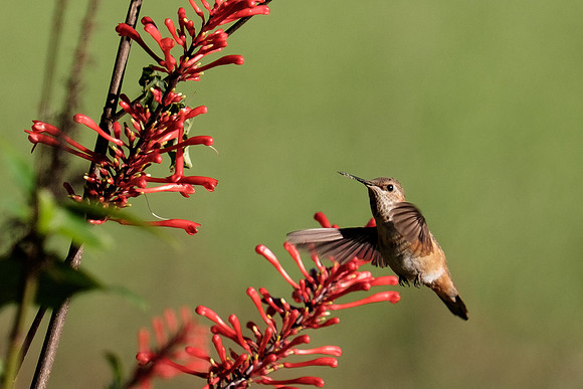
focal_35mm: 757
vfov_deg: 1.8
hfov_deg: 2.7
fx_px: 12256
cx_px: 163
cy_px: 138
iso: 200
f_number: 4.8
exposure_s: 1/1600
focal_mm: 200
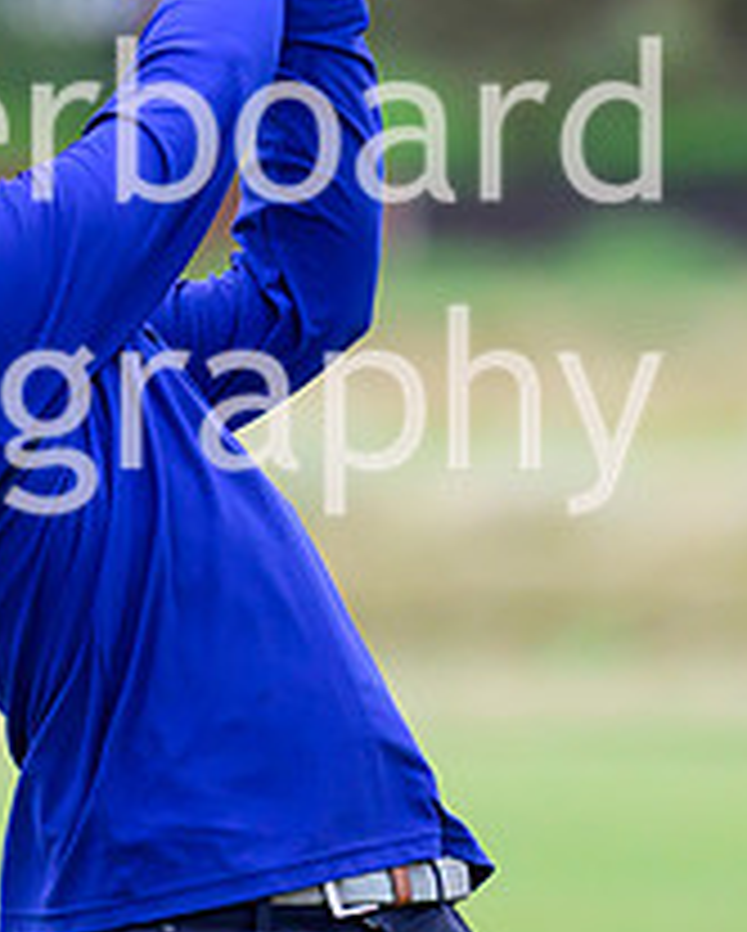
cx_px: 321
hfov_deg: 1.2
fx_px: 36811
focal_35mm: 1334
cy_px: 39
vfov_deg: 1.4
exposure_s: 1/3200
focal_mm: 400
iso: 2000
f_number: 5.6
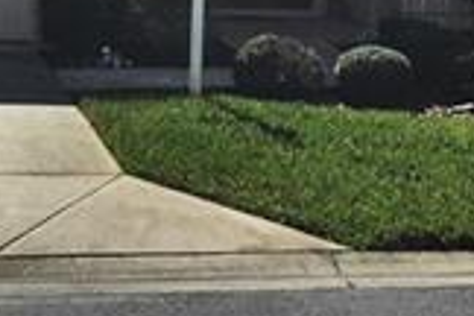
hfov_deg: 13.8
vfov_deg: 9.1
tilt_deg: -1.5
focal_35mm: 149
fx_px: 1962
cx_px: 164
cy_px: -50
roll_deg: -2.2
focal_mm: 4.15
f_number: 2.2
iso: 32
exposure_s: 1/1980
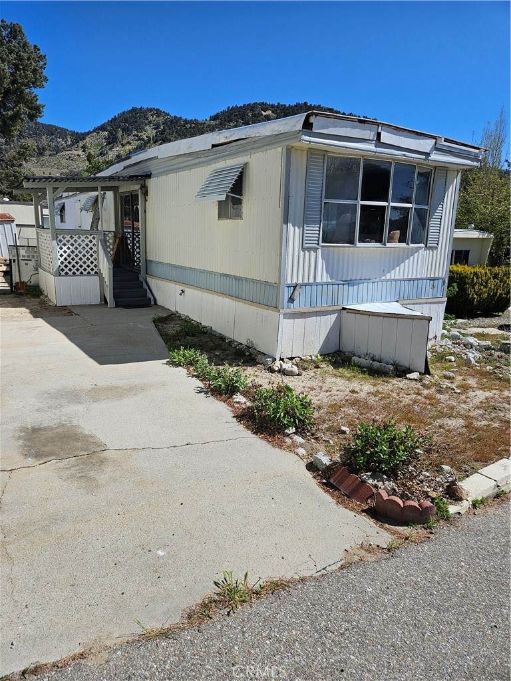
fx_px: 453
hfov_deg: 58.9
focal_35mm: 23
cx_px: 256
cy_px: 340
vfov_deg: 73.9
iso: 25
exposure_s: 1/2985
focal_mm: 5.4
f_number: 1.8
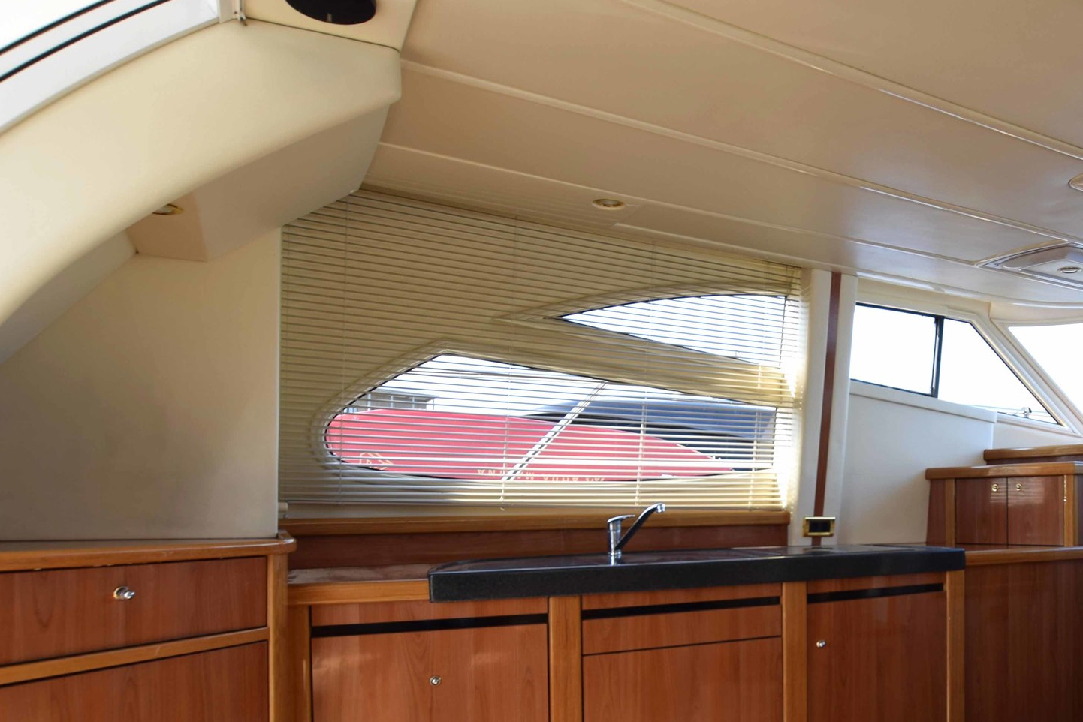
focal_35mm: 26
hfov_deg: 65.2
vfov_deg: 48.3
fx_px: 782
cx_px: 811
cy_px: 508
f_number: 5
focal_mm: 10
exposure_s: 1/50
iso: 100
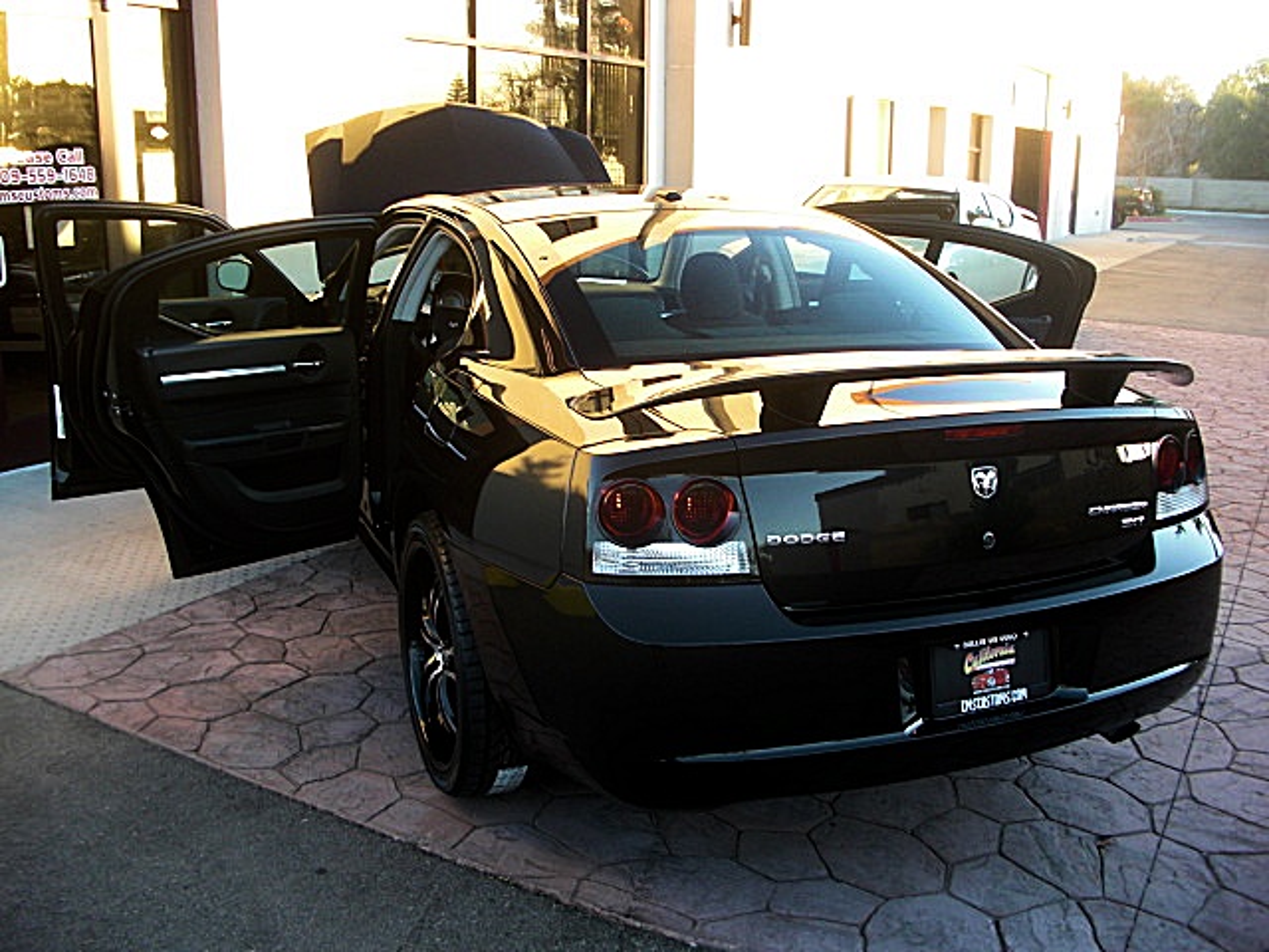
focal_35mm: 36
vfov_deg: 39.7
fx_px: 1320
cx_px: 634
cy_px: 476
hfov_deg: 51.4
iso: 100
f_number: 2.8
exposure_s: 1/80
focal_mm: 6.3
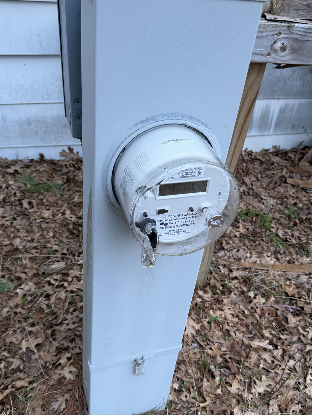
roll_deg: -9.0
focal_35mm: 34
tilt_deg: -39.6
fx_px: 408
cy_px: 220
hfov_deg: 41.8
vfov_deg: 53.9
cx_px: 159
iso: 100
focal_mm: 6.76
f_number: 1.78
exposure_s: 1/121
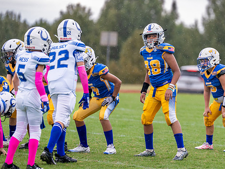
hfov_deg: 5.7
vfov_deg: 4.3
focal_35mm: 350
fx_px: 2276
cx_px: 168
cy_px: 78
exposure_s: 1/1600
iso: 400
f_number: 2.8
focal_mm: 200
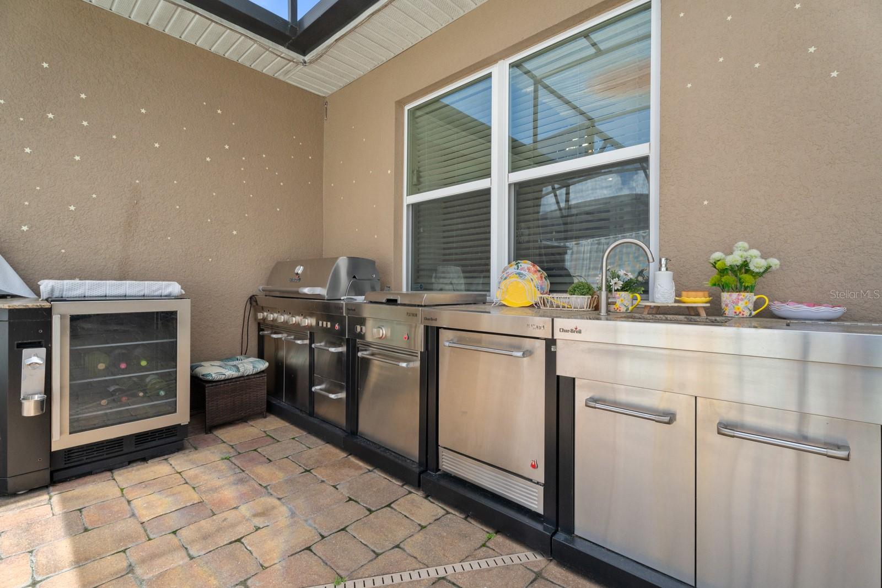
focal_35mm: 16
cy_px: 294
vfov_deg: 73.8
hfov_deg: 96.7
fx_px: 392
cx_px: 441
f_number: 9
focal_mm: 16
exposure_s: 1/125
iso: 800
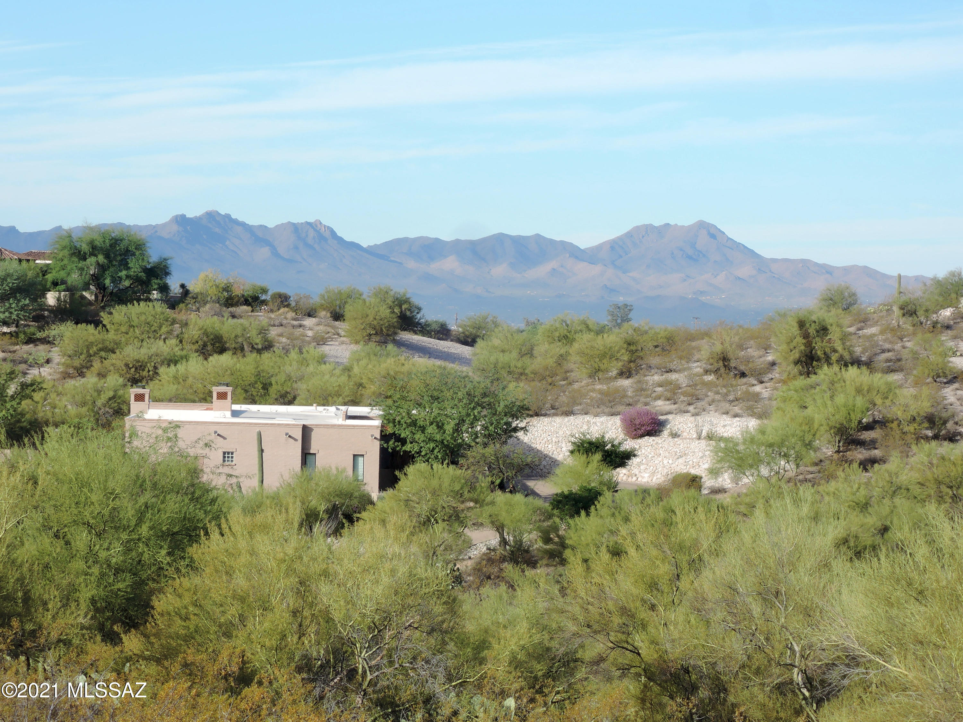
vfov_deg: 12.3
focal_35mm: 120
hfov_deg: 16.4
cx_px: 482
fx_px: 3338
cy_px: 361
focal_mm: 25.5
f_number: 7.1
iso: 80
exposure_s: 1/125
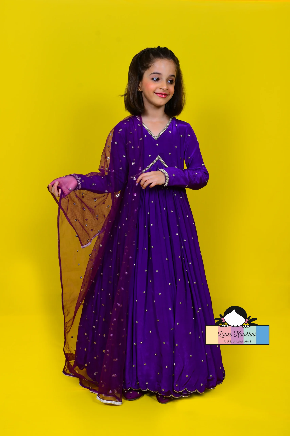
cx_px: 145
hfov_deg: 28.1
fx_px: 580
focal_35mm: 48
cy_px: 218
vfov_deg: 41.1
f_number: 9
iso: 100
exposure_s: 1/160
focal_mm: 32
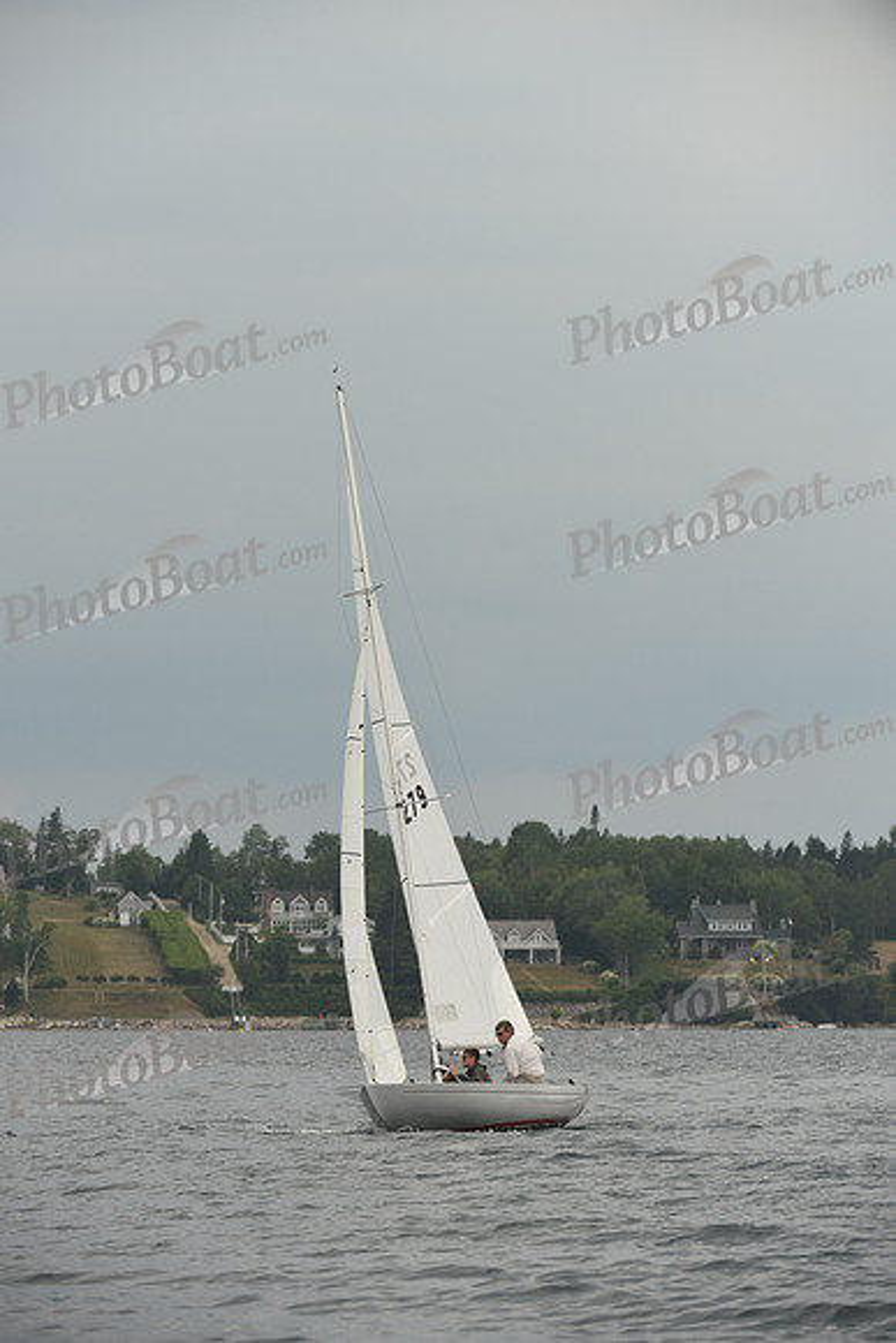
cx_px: 448
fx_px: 7462
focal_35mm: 200
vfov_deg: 10.3
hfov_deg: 6.9
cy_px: 672
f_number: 5.6
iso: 400
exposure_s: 1/1000
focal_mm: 200
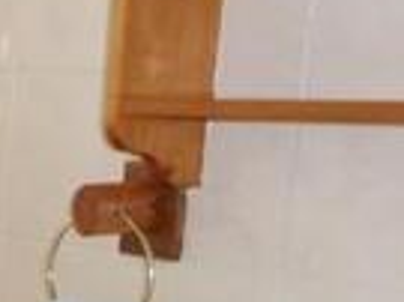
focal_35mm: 104
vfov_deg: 13.8
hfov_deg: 15.4
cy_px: 372
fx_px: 1213
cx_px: -385
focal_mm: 3.9
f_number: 3.2
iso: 200
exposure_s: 1/30
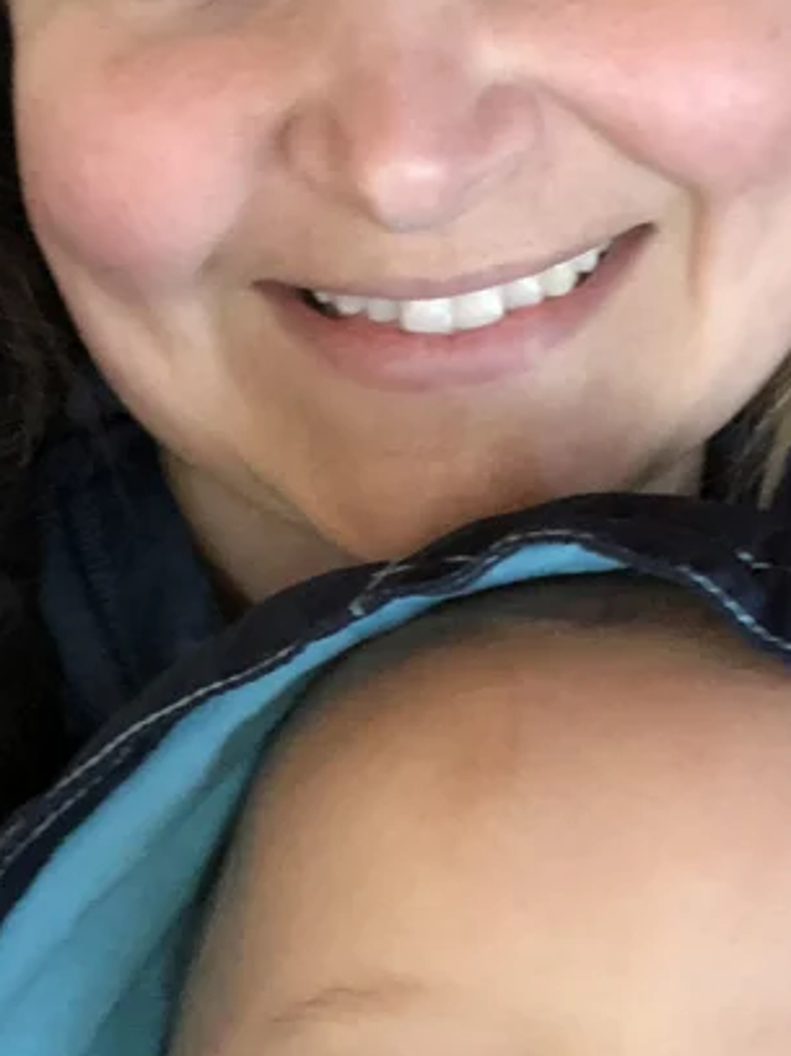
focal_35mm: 85
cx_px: 611
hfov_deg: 17.2
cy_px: 690
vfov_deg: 22.9
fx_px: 2591
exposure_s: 1/40
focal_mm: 2.87
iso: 160
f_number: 2.2
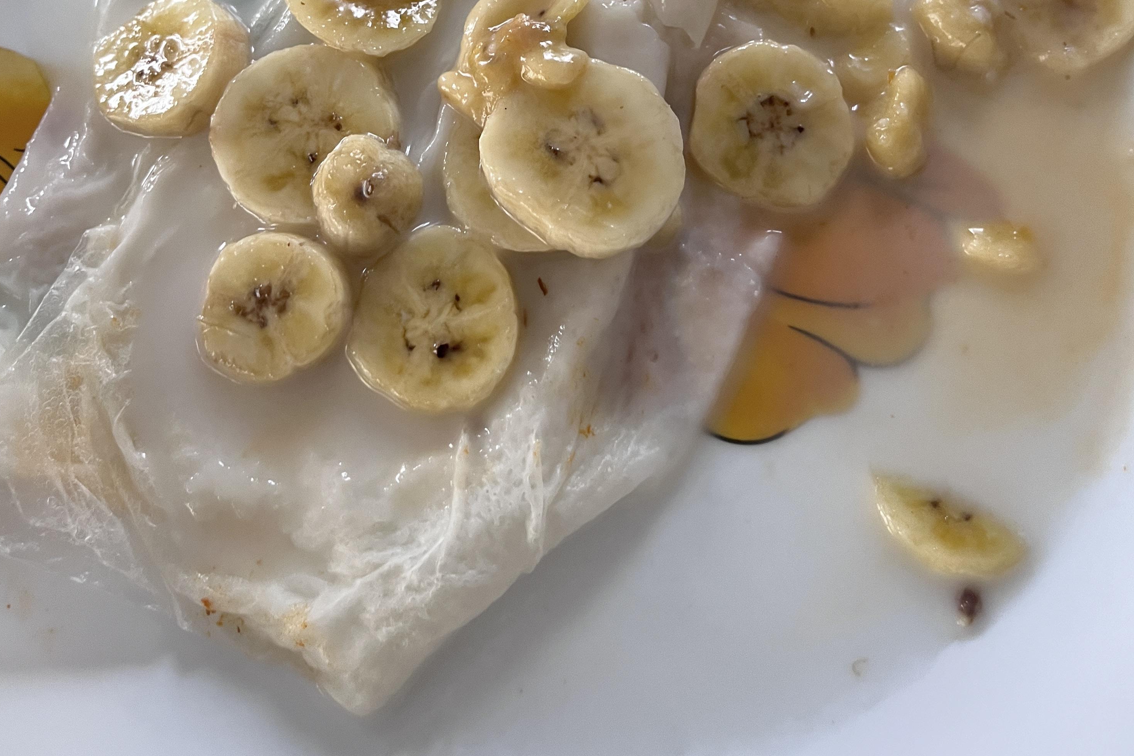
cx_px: 570
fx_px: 1165
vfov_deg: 34.5
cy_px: 116
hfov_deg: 51.9
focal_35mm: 37
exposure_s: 1/60
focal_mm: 5.1
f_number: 1.6
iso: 160
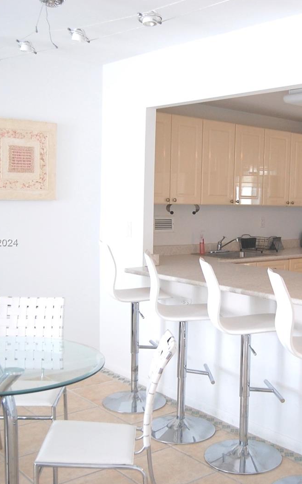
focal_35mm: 42
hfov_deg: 29.9
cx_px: 239
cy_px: 243
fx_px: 553
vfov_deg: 47.2
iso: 400
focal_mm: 18
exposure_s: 1/60
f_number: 4
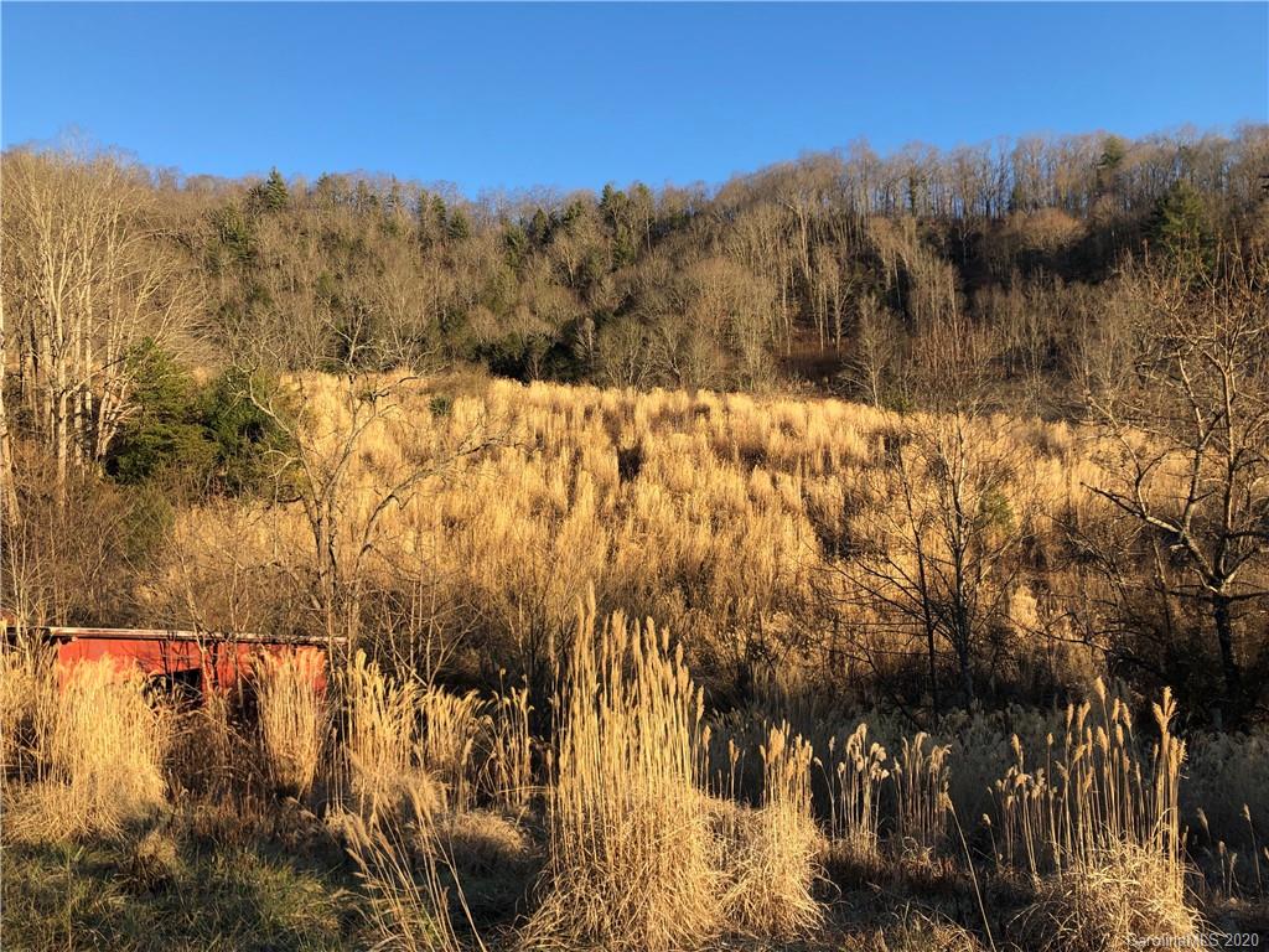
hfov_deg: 63.4
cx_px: 634
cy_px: 476
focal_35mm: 28
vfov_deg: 49.7
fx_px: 1026
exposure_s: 1/552
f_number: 1.8
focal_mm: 3.99
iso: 20
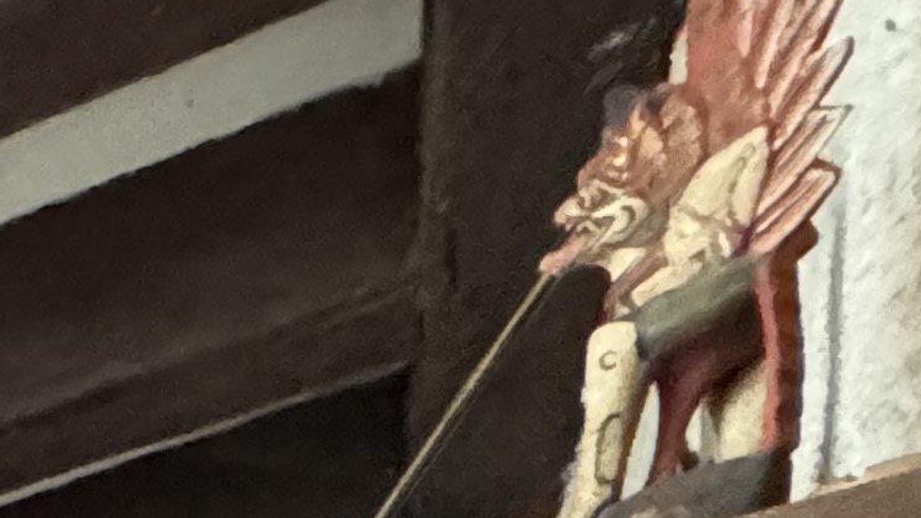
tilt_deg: -3.0
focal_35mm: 82
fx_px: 2003
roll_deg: +1.5
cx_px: -1186
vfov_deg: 9.3
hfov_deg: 15.8
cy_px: 1802
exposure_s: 1/60
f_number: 2.2
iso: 800
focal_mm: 2.22
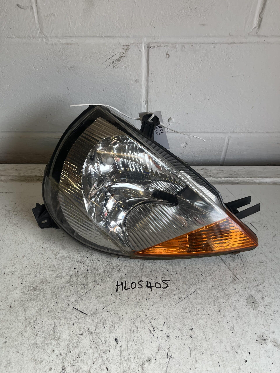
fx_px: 280
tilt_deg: -41.6
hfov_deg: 53.1
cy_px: 186
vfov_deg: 67.3
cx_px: 140
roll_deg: +1.6
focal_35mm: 26
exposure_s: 1/340
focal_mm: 5.1
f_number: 1.6
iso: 50
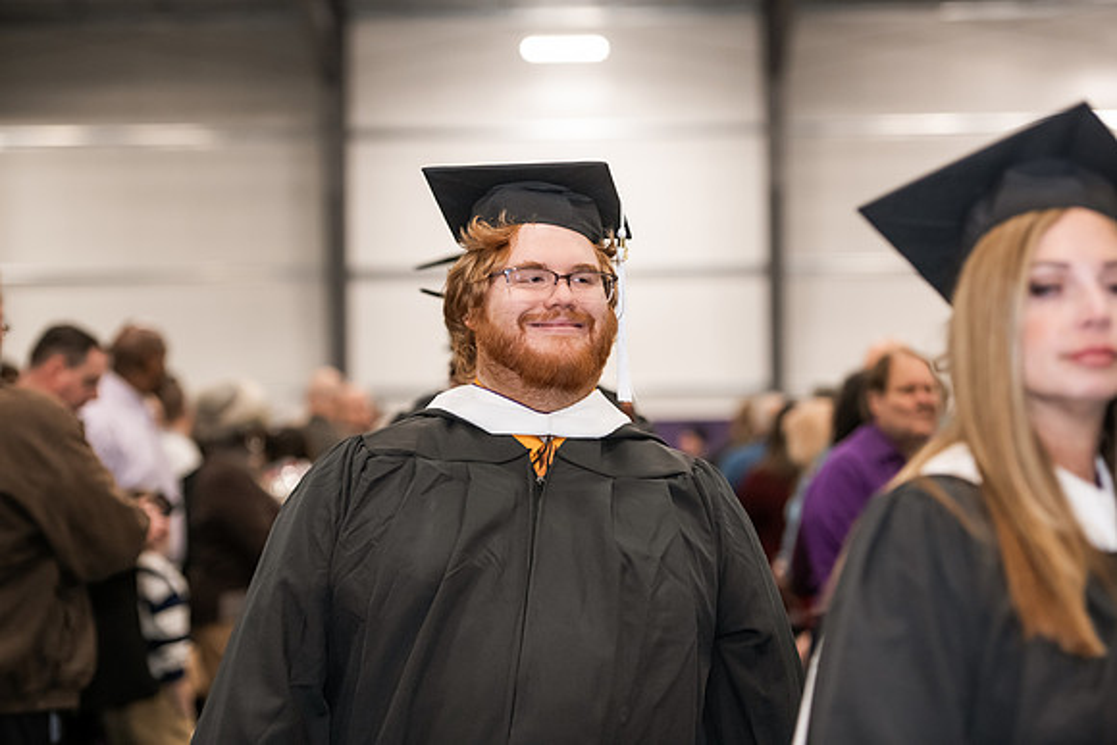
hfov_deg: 20.4
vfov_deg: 13.7
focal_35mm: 100
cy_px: 372
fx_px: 3103
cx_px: 558
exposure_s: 1/200
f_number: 3.2
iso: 2000
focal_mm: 100
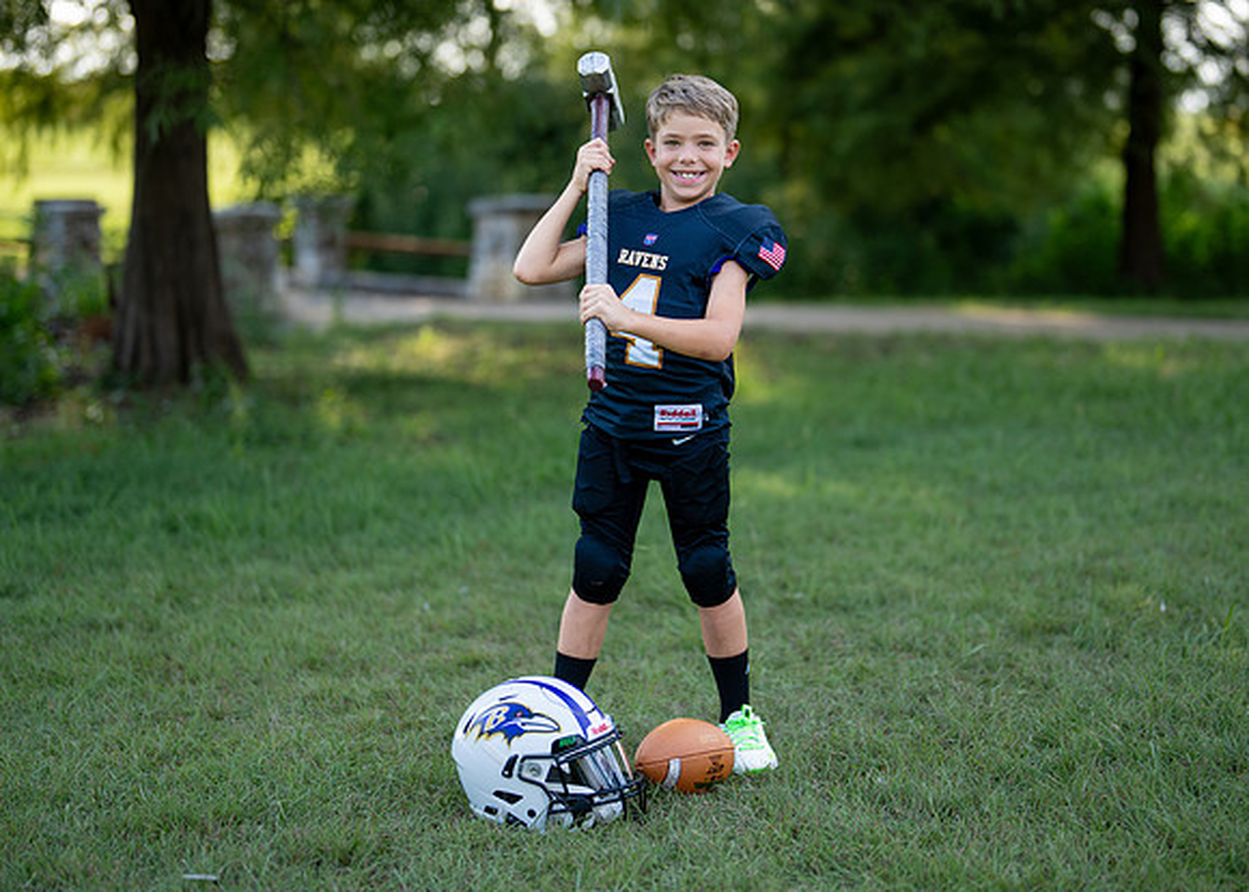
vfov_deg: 21.6
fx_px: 2338
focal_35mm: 66
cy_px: 358
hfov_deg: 29.9
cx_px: 683
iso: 100
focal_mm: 50
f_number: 1.2
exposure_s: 1/1250
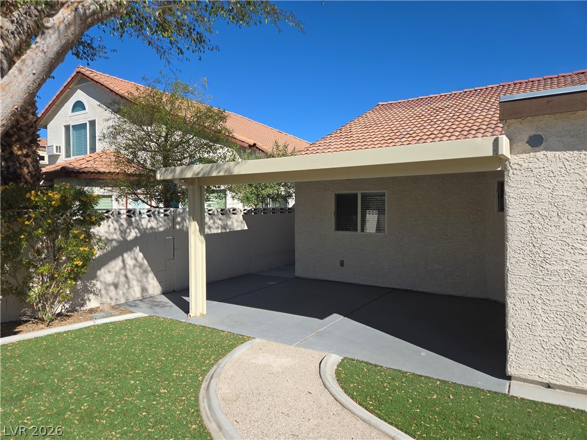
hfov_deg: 73.9
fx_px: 390
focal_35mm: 23
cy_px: 220
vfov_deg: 58.9
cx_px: 294
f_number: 1.8
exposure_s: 1/2094
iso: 25
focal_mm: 5.4
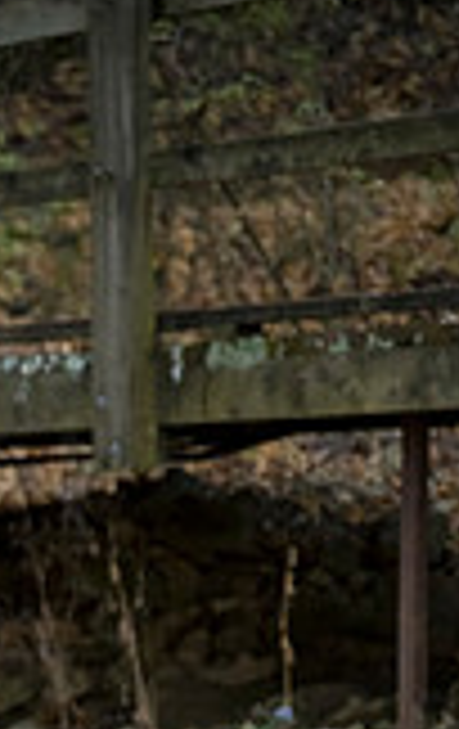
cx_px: -112
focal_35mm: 240
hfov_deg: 5.5
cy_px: 940
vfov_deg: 8.6
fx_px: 4778
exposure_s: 1/320
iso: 800
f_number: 4.5
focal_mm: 85
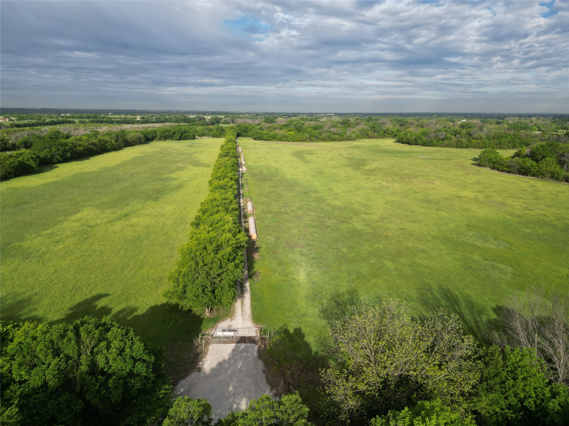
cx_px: 284
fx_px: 394
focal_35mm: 24
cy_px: 213
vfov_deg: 56.8
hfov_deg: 71.6
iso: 100
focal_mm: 6.72
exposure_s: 1/2500
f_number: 1.7
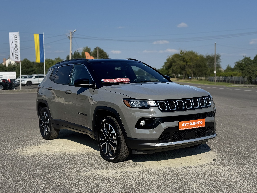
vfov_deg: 30.3
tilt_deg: -3.4
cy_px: 96
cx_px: 128
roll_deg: +0.6
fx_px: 356
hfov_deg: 39.7
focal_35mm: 48
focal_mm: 6.76
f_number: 1.78
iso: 64
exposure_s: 1/6410
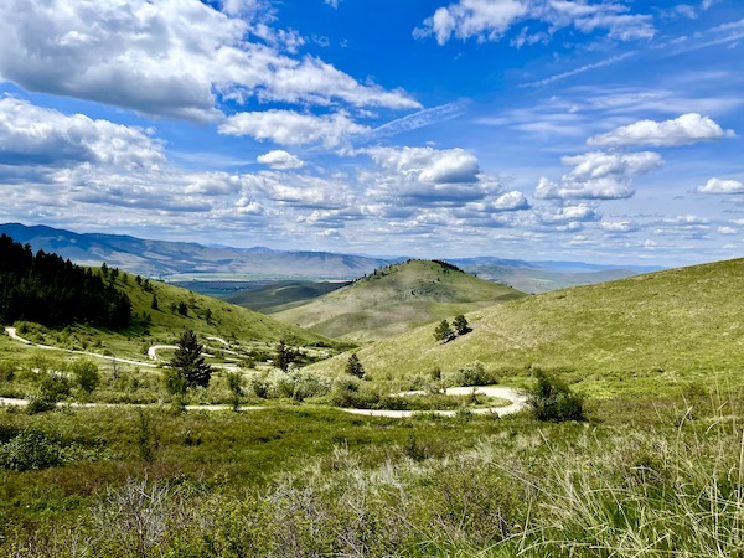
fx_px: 559
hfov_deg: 67.3
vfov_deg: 53.1
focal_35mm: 26
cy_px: 279
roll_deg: -2.0
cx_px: 372
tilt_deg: -2.7
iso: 32
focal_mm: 5.1
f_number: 1.6
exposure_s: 1/6250
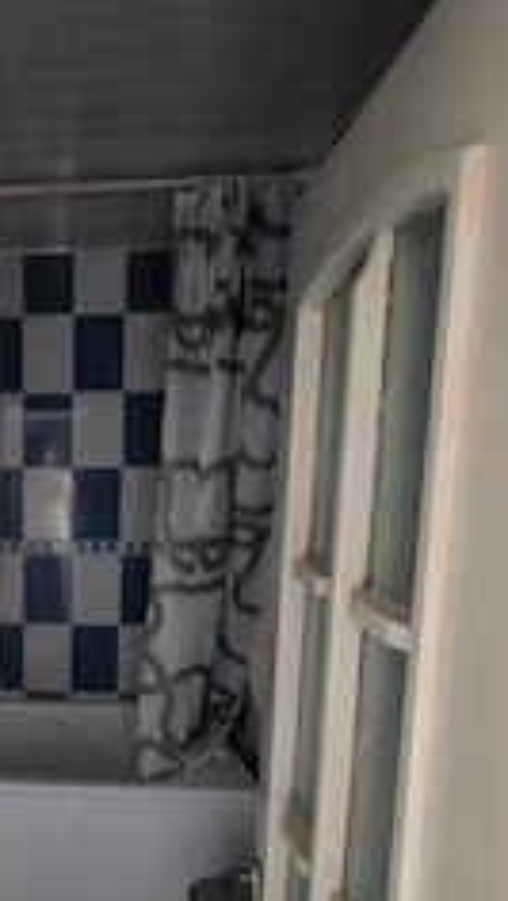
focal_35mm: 24
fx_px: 574
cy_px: 542
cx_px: -11
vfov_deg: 75.4
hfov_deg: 41.0
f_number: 1.9
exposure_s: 1/25.1
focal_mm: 2.2
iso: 1600
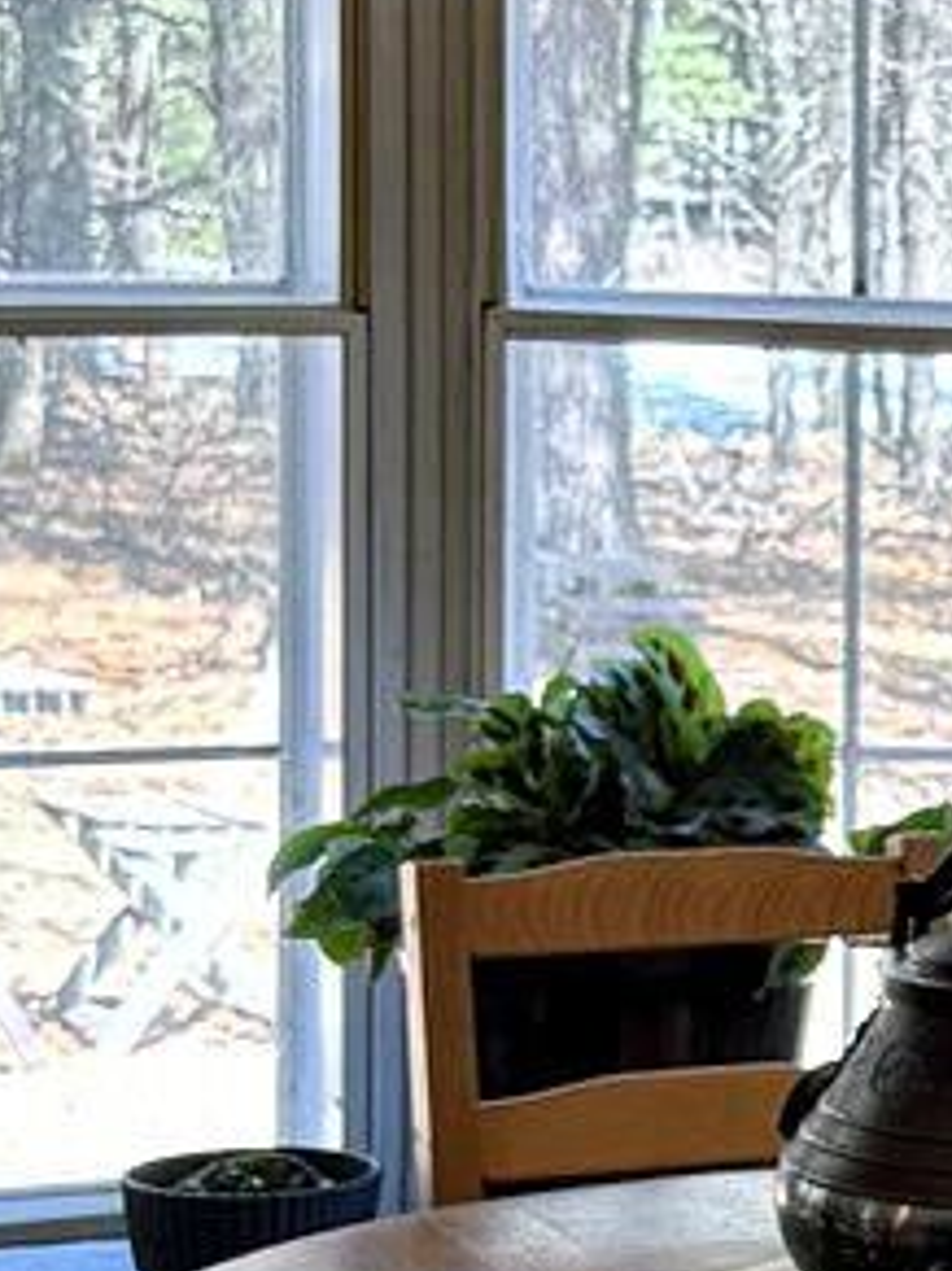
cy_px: 708
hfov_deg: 8.1
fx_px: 6202
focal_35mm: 169
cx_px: 2262
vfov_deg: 11.7
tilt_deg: -7.3
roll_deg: -1.0
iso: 80
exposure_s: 1/132
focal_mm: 6.76
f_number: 1.78
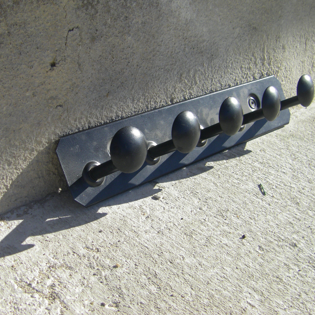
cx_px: 142
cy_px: 150
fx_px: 546
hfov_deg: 32.2
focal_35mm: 53
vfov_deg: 32.2
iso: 64
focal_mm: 6.3
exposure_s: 1/160
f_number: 7
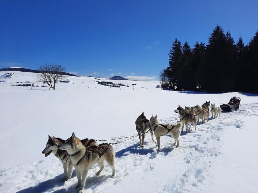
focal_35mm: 25
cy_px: 96
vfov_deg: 54.9
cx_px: 129
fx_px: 186
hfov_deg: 69.4
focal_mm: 4.6
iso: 32
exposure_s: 1/3636
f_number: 2
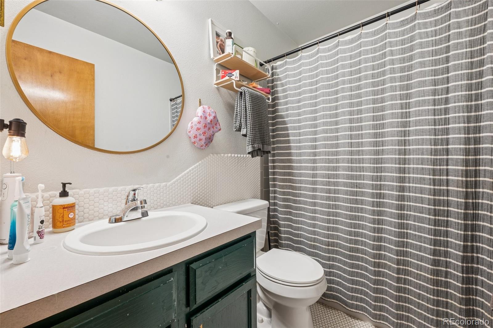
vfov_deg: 77.3
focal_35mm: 15
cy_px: 164
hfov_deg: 100.4
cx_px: 246
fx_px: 205
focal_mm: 15
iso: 100
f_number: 11
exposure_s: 2
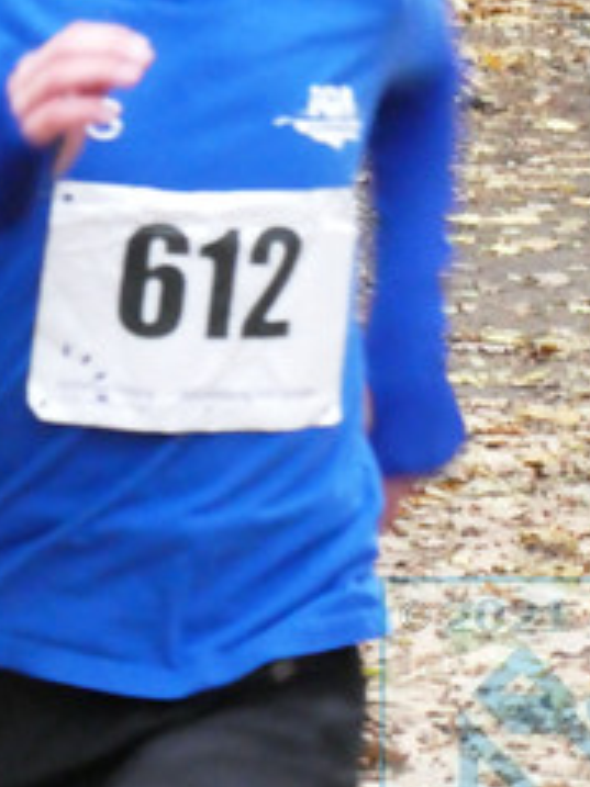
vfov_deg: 4.7
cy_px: 82
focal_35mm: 418
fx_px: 9508
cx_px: 94
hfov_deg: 3.6
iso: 1600
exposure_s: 1/80
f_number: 5.6
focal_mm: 35.8
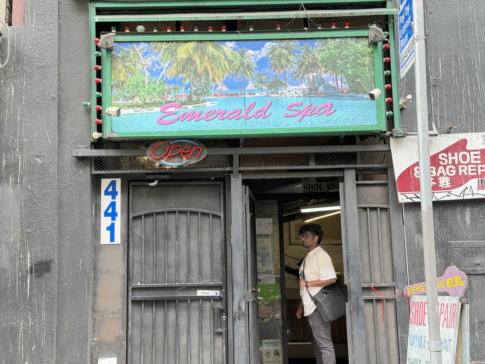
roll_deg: +2.1
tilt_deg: +10.8
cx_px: 242
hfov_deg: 39.7
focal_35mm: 48
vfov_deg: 30.3
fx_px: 673
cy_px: 182
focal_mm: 6.76
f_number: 1.78
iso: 80
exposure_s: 1/178
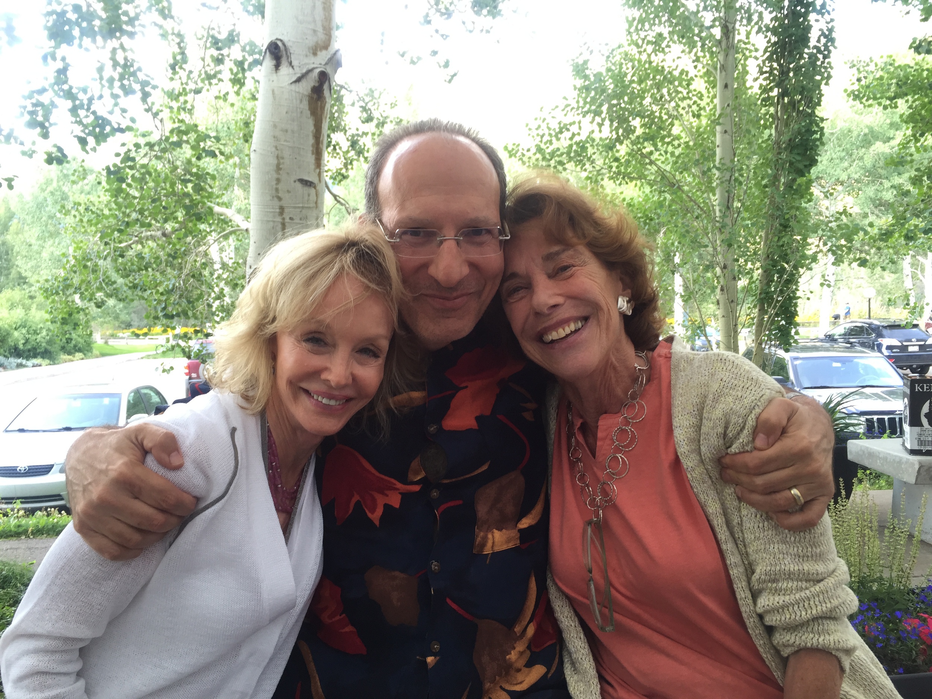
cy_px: 350
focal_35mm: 29
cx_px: 466
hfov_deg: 61.7
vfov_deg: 48.2
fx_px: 781
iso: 40
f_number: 2.2
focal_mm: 4.15
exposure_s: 1/60
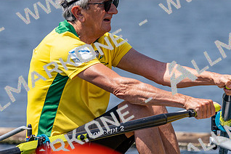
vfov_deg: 1.7
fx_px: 5114
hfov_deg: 2.6
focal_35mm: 797
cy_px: 27
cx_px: 106
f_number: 6.3
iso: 250
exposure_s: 1/2000
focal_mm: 437
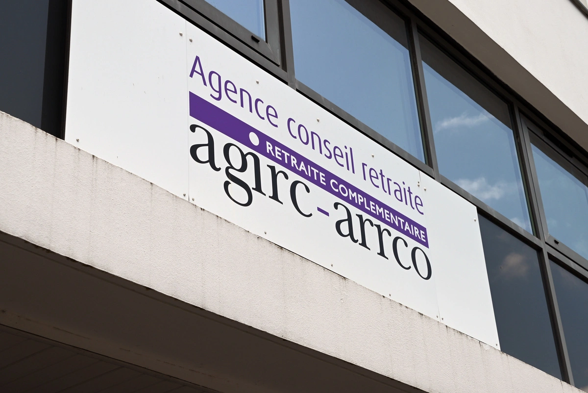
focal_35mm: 62
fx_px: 1013
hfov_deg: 32.4
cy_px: 196
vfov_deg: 21.9
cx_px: 294
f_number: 14
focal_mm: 62
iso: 200
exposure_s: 1/160
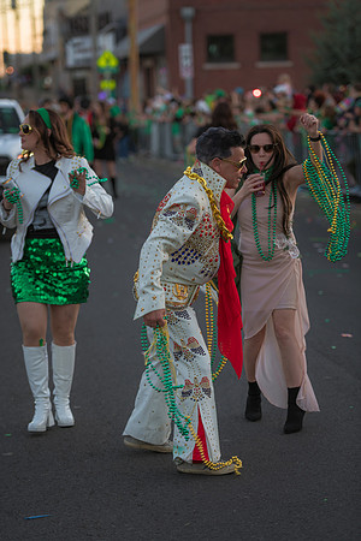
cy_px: 270
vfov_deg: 18.6
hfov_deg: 12.5
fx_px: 1654
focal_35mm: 110
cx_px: 180
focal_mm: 110
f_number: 2.8
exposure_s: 1/160
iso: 140
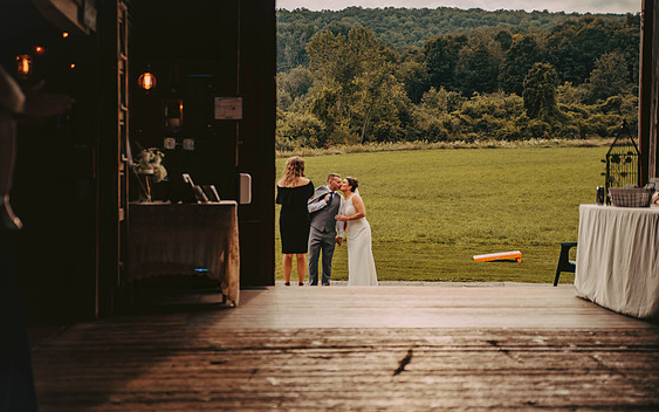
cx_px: 323
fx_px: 1132
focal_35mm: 63
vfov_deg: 20.6
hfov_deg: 32.5
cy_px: 214
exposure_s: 1/2000
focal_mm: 60
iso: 400
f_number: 2.8
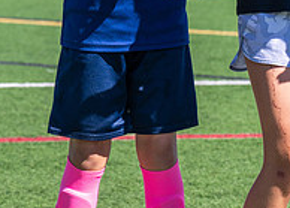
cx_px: 341
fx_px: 2358
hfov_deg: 7.0
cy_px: -118
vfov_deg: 5.0
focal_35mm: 286
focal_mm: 85
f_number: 5.6
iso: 200
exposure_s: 1/640
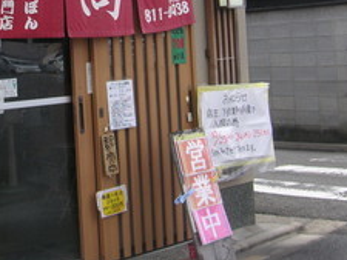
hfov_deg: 25.9
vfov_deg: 19.6
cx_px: 74
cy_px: 32
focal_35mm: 74
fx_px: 742
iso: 50
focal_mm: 6.1
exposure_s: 1/350
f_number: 2.8
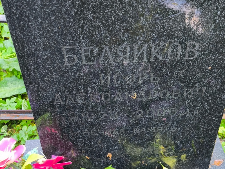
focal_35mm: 50
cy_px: 84
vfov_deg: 29.1
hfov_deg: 38.2
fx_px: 325
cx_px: 112
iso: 250
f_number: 1.7
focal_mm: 4.71
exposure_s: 1/60
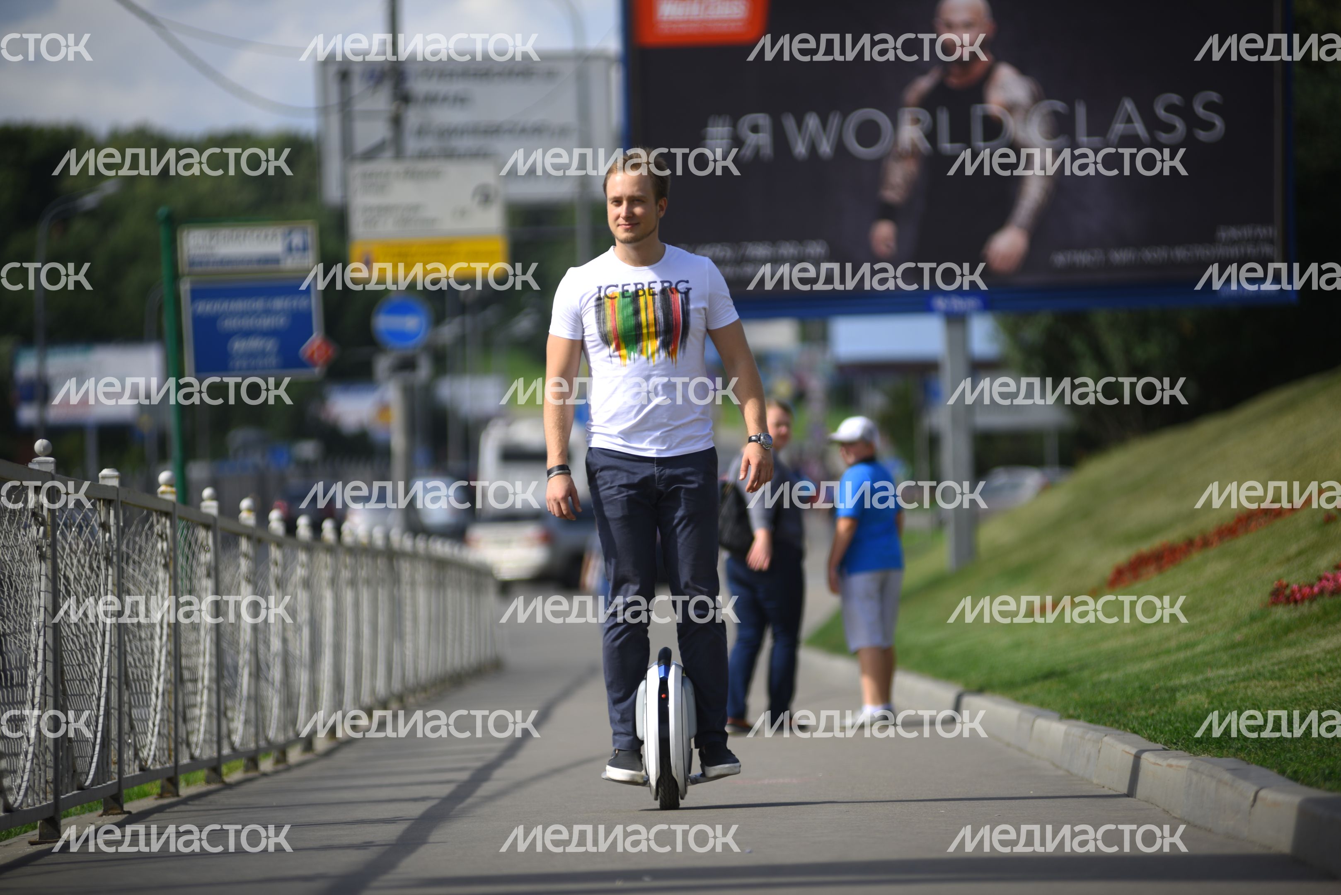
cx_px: 670
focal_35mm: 200
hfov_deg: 10.3
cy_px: 448
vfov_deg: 6.9
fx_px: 7452
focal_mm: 200
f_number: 2.8
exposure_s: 1/500
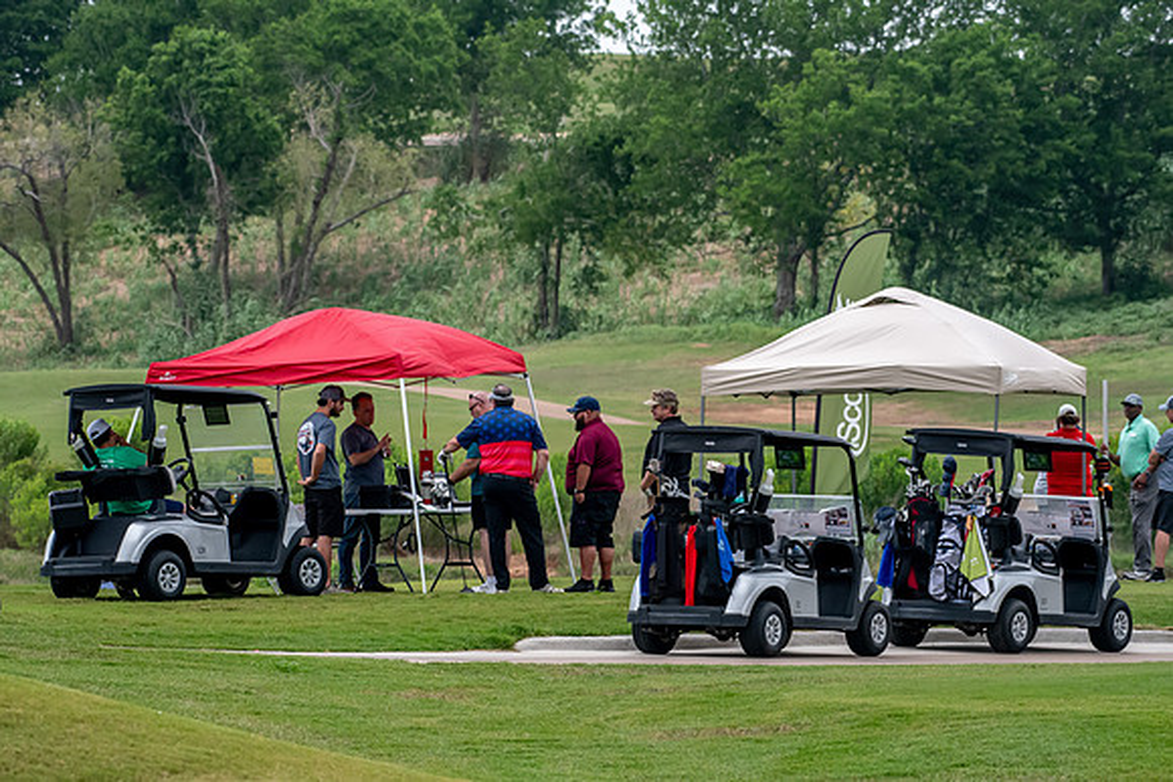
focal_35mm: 300
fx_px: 9777
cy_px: 391
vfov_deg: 4.6
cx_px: 586
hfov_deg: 6.9
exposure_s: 1/2000
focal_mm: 200
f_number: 5.6
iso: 1400
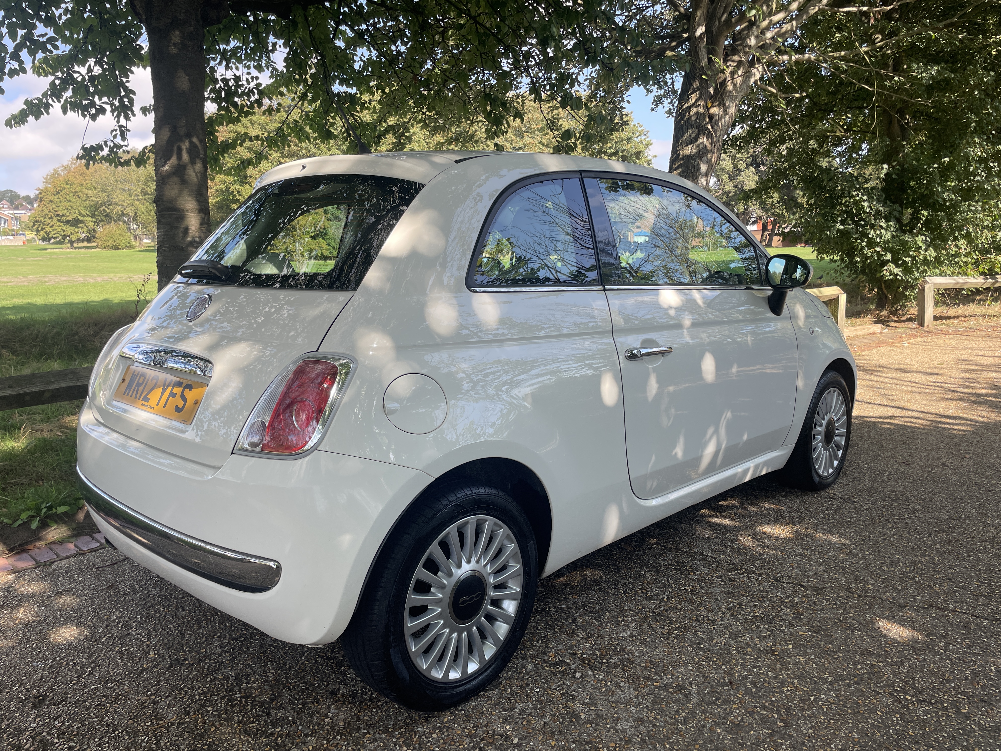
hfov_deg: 67.3
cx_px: 500
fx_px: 752
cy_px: 376
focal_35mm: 26
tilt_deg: -7.0
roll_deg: +3.5
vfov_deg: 53.1
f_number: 1.6
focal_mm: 4.2
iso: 32
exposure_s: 1/569
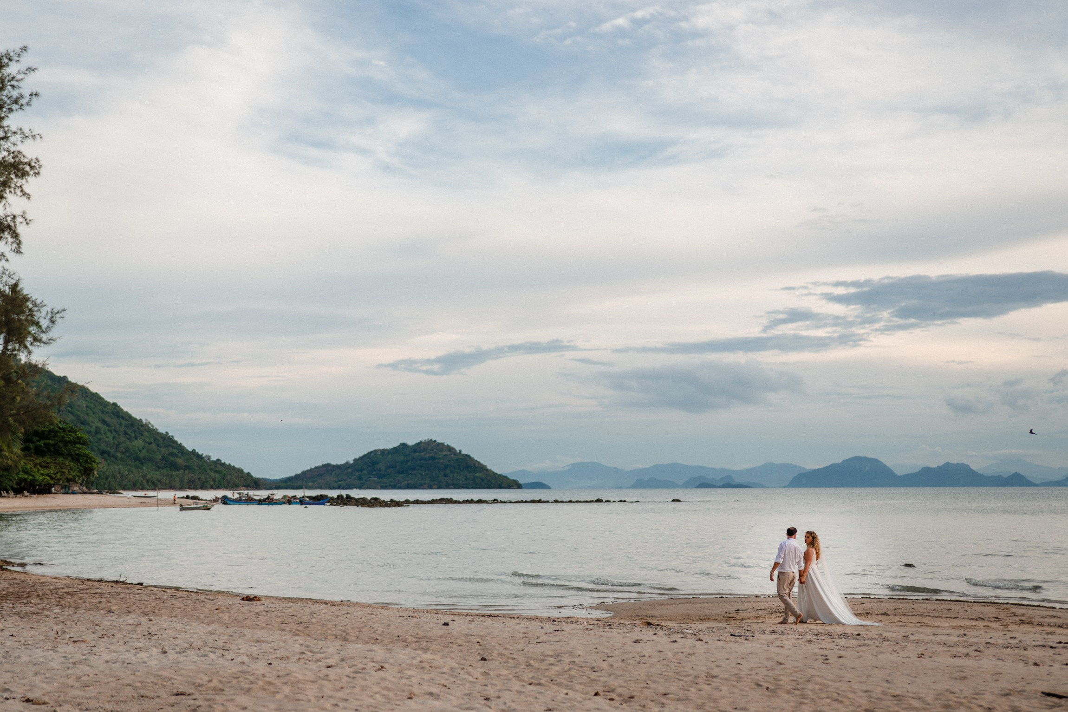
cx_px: 534
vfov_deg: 26.2
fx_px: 1530
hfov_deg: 38.5
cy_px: 356
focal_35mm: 52
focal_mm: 50
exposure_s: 1/400
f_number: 2
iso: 100
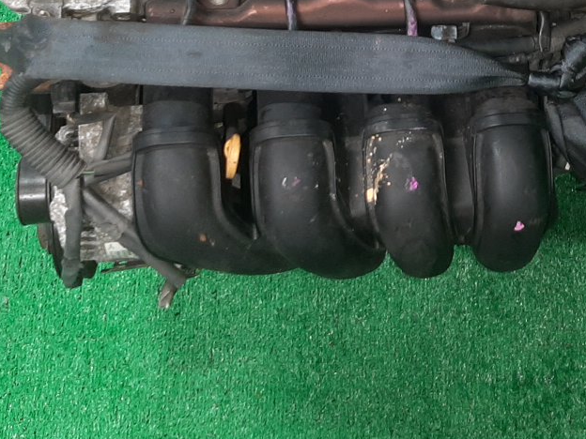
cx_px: 417
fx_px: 1016
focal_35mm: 60
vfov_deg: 23.6
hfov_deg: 31.8
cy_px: 24
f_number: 1.7
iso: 152
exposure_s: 1/50
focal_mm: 3.93
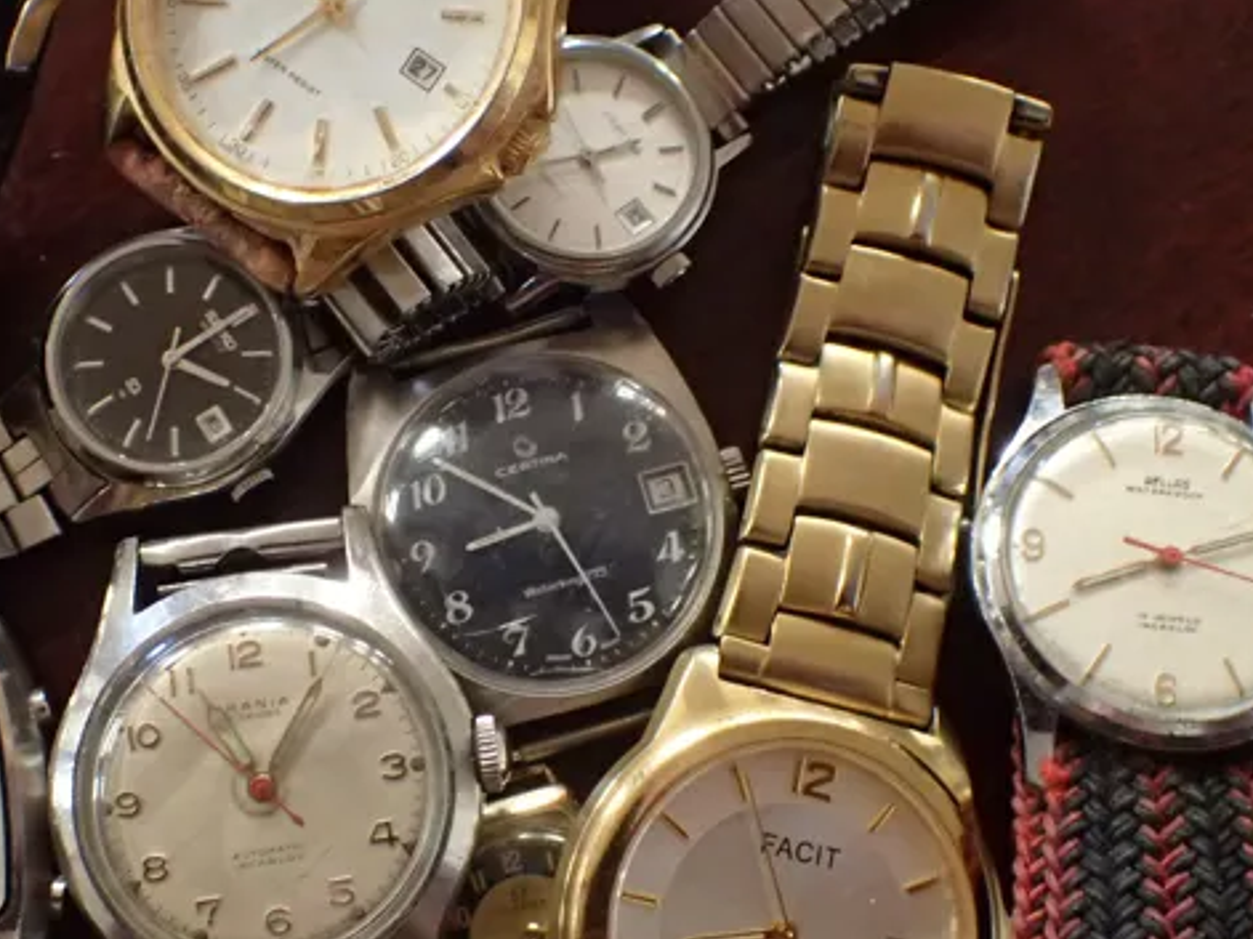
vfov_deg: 28.5
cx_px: 495
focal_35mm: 51
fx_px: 1846
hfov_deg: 37.3
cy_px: 527
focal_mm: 5.5
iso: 800
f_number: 2.3
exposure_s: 1/30
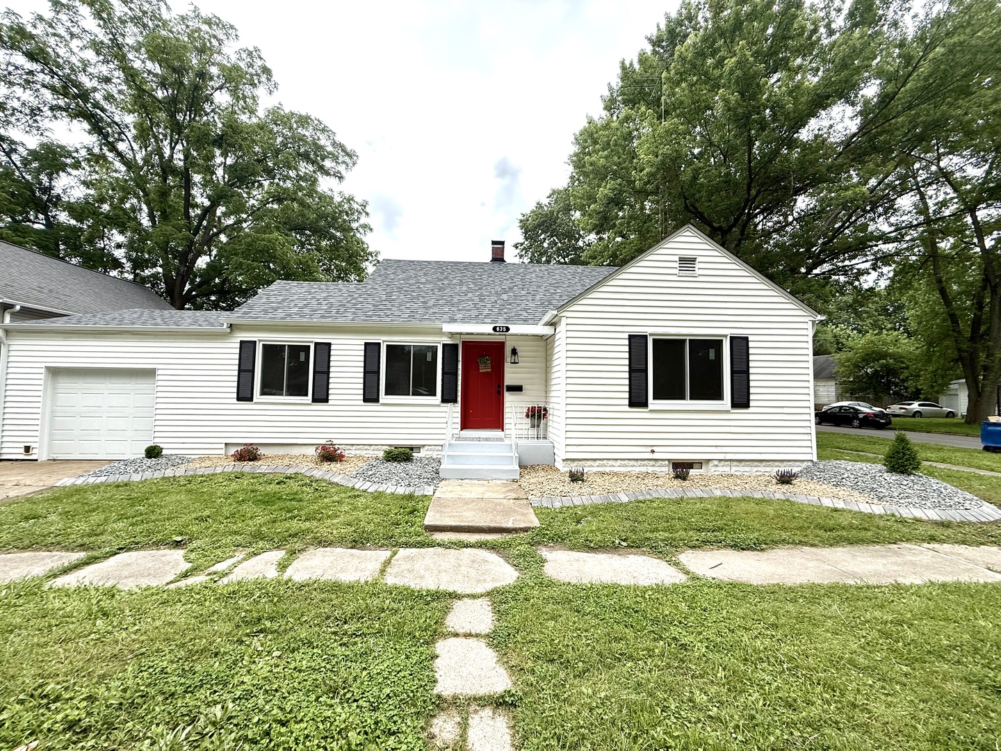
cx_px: 500
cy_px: 376
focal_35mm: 14
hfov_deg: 102.1
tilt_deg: +2.7
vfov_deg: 85.7
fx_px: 405
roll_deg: -0.5
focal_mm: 2.22
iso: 64
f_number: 2.2
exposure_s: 1/1087
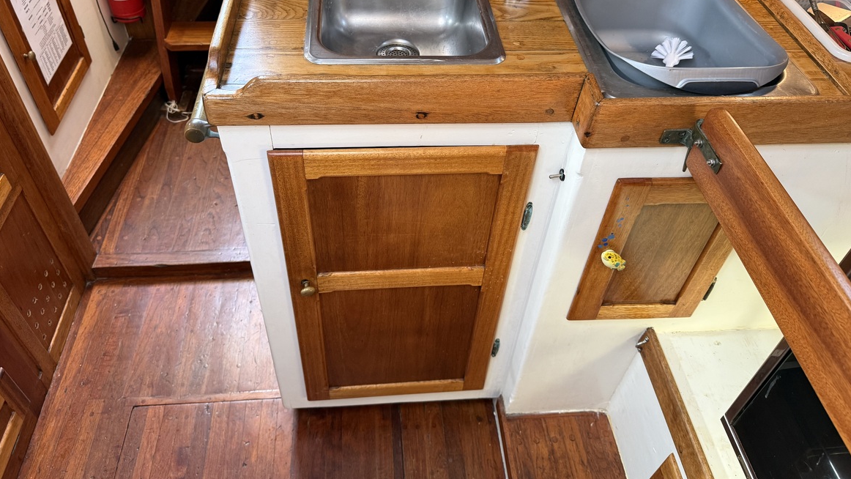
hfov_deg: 69.9
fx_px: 609
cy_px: 167
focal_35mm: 27
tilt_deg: -43.0
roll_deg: -2.7
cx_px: 424
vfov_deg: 42.4
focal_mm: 6.76
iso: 200
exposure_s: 1/62
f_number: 1.78
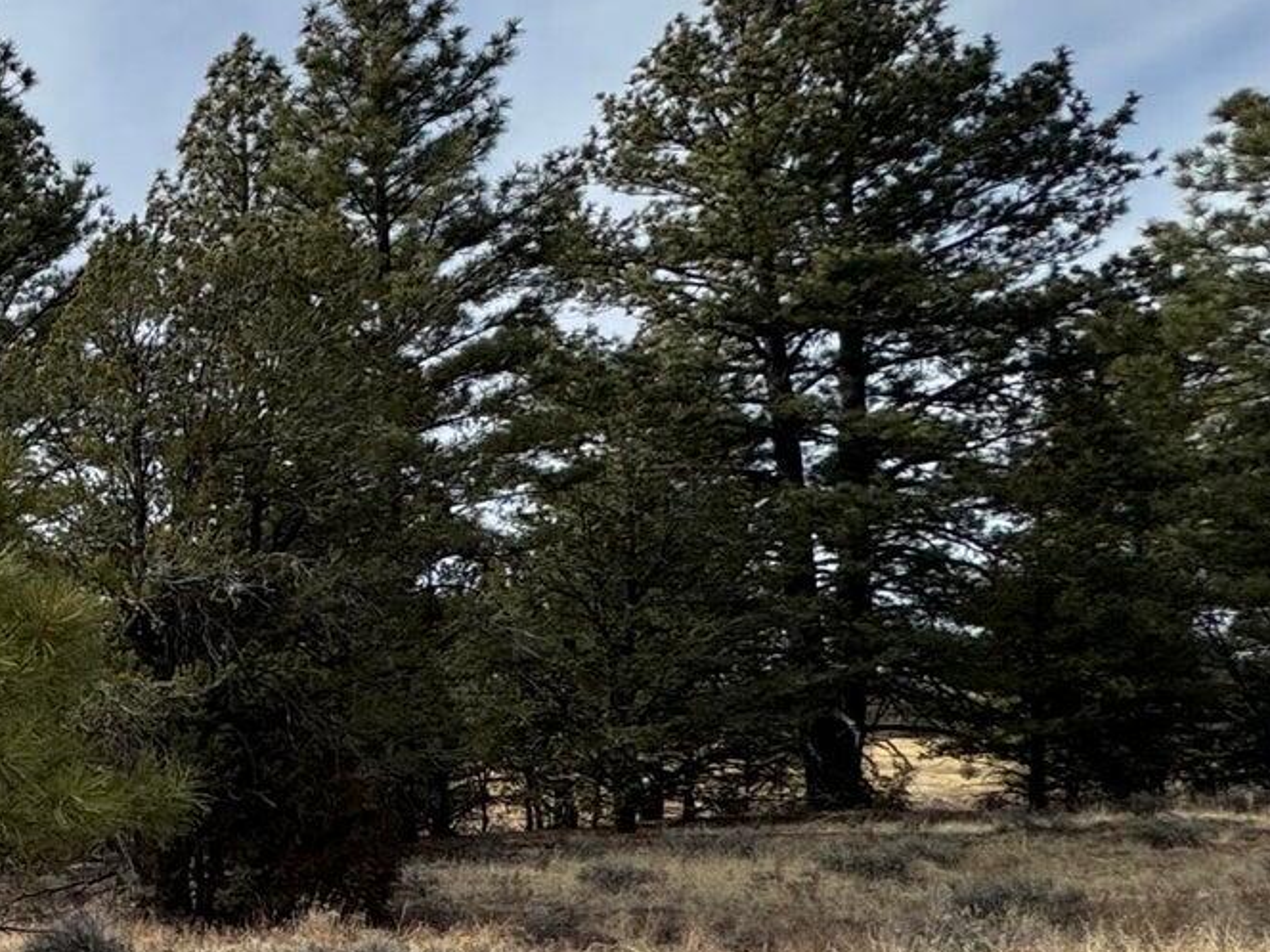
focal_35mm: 45
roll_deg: +0.8
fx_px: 1651
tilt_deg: +1.3
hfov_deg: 26.3
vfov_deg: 31.4
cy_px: 749
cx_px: -753
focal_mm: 2.22
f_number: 2.2
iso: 40
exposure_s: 1/1449
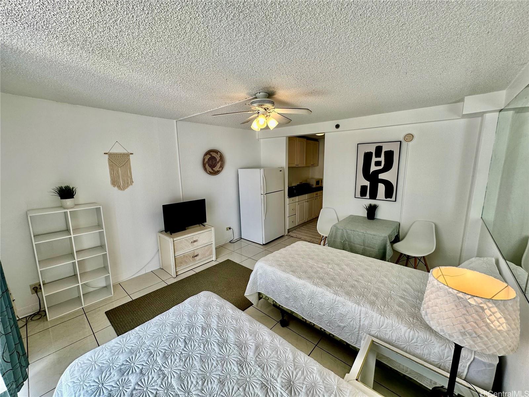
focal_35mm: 14
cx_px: 264
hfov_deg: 102.1
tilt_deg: -9.9
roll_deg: +0.6
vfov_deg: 85.7
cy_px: 198
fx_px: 214
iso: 40
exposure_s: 1/135
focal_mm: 2.22
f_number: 2.2
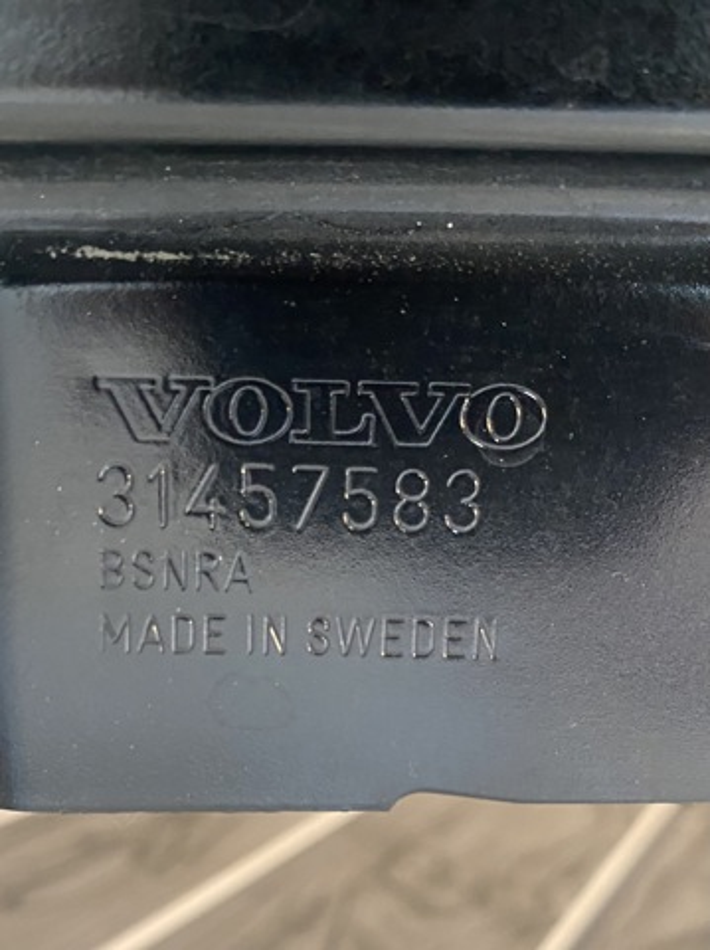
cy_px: 475
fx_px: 685
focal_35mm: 25
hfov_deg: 54.8
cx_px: 355
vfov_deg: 69.4
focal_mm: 4.25
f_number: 1.8
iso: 500
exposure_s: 1/41
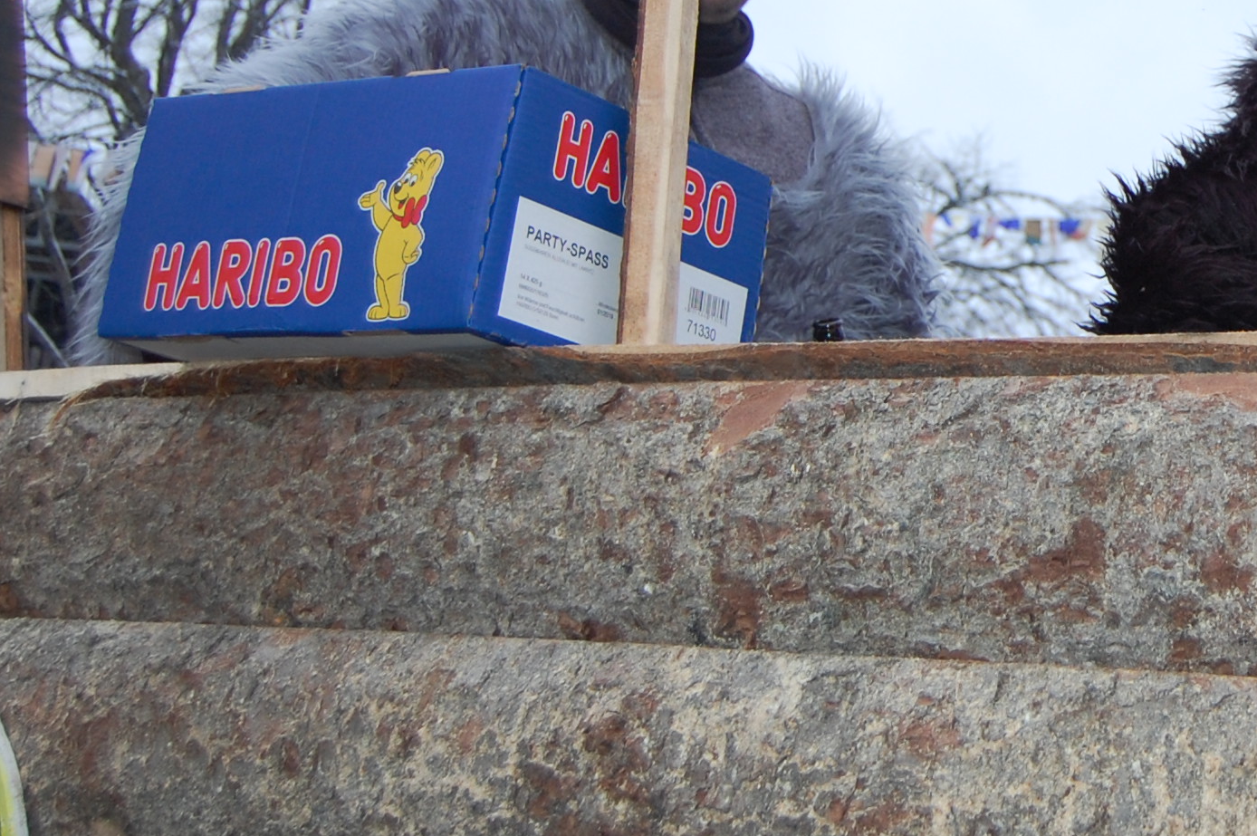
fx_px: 2721
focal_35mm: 78
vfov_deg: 17.3
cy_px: 144
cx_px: 1289
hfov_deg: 24.7
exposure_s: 1/400
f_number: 4
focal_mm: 24
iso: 400
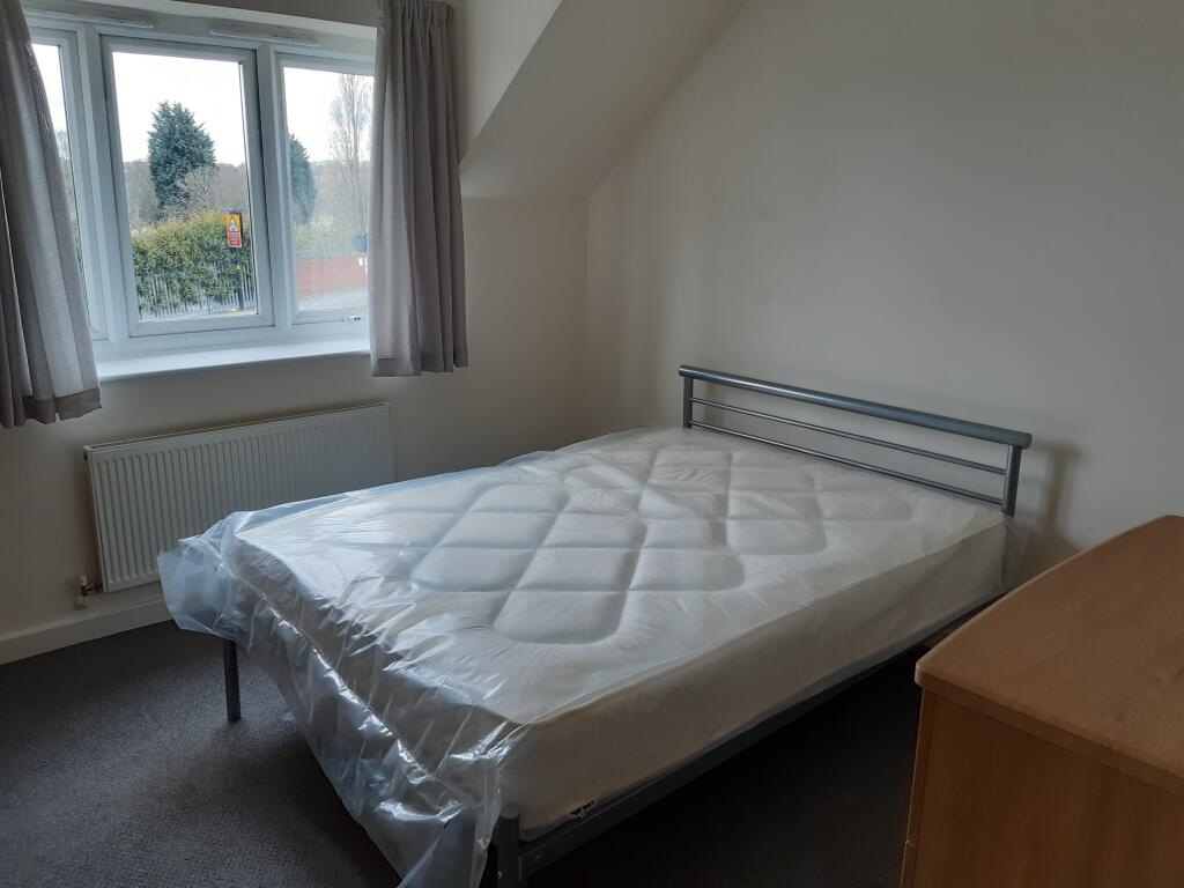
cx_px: 592
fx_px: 889
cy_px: 444
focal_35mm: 26
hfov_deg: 67.3
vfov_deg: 53.1
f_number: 1.7
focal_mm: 3.92
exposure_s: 1/120
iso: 64
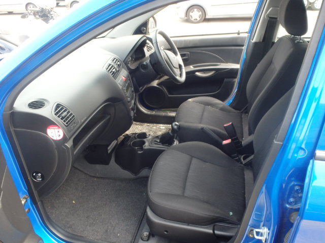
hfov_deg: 63.4
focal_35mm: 28
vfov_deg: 49.7
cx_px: 162
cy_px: 122
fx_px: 263
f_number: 3.9
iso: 160
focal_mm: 5
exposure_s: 1/60
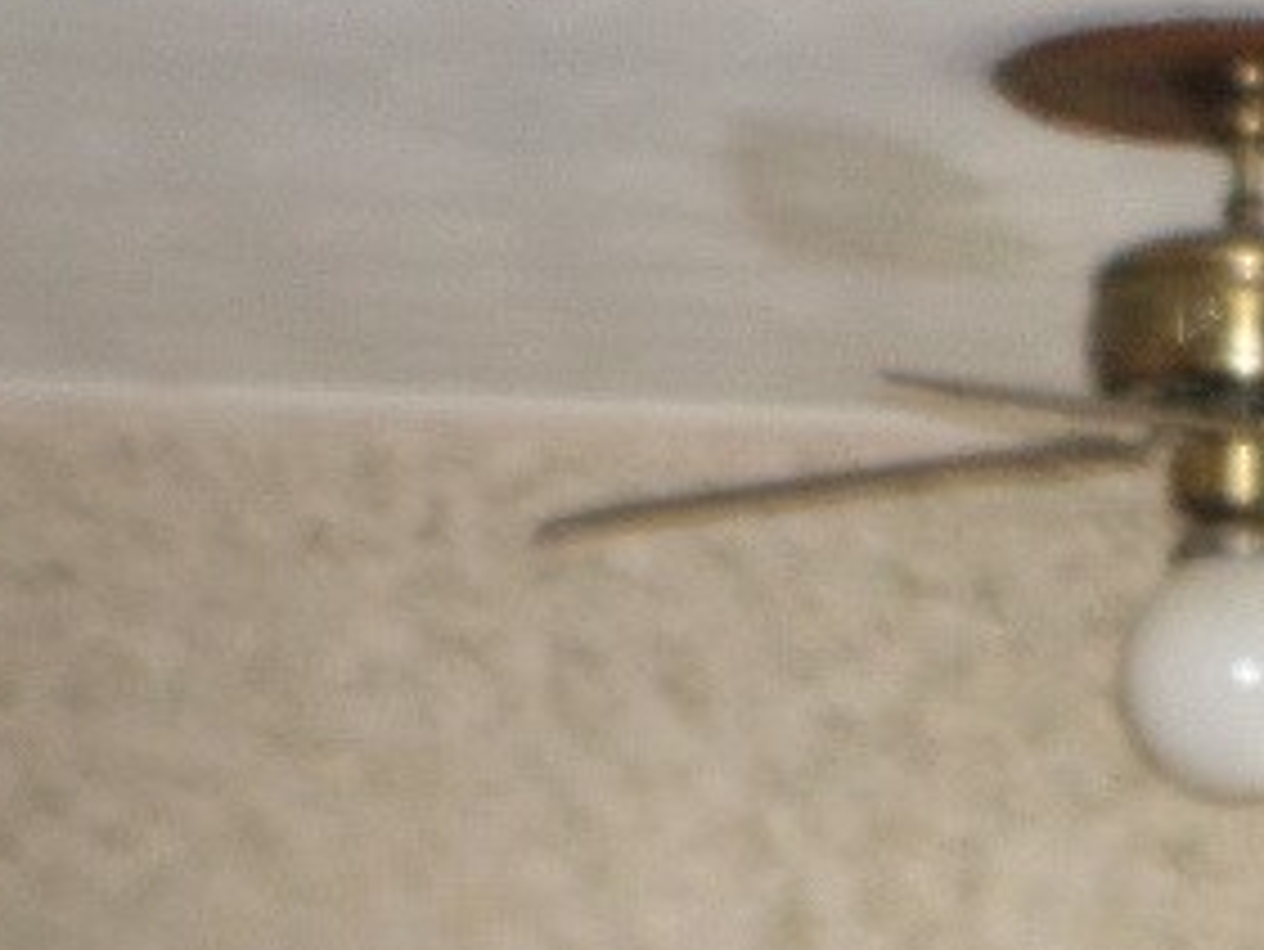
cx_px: 1300
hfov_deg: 20.7
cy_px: 1450
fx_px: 3324
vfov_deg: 15.0
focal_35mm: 91
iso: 160
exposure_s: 1/30
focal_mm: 4.5
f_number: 2.5
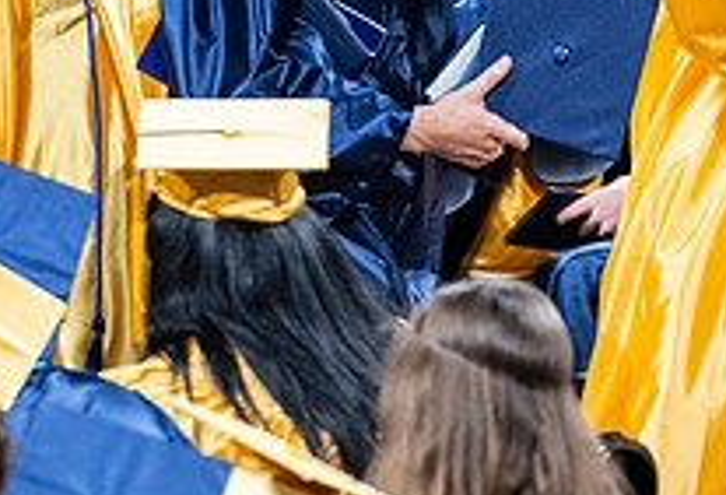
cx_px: 848
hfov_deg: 2.5
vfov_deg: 1.7
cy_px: -92
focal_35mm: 834
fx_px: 16931
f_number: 4
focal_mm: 200
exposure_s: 1/200
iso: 2000
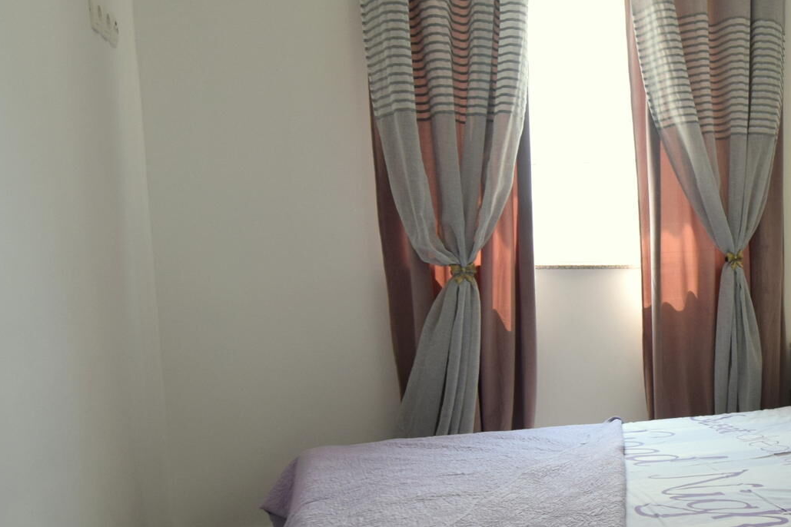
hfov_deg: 45.8
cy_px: 319
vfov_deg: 37.7
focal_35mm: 35
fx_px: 769
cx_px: 793
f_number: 5.6
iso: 400
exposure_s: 1/125
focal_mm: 10
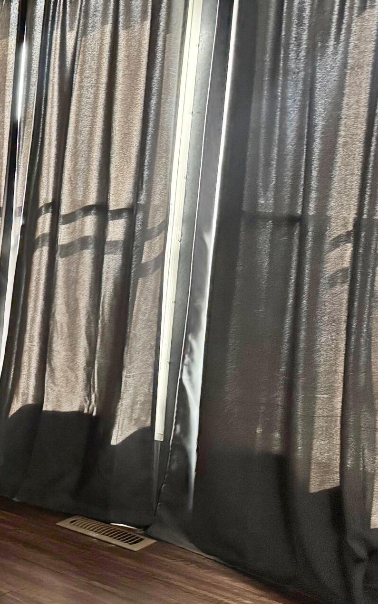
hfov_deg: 17.4
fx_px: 989
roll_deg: -0.1
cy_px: 321
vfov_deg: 34.0
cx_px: -315
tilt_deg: -9.8
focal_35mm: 60
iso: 1250
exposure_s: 1/30
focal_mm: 6.76
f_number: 1.78
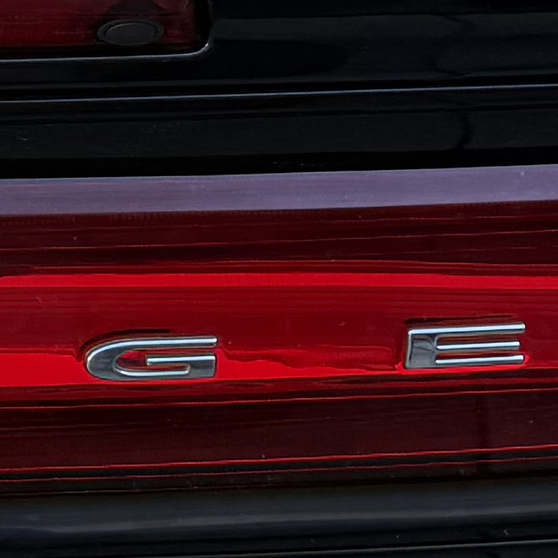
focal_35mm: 170
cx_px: -178
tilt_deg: -30.5
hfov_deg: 10.1
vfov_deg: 9.8
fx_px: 3100
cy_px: -439
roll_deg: -0.9
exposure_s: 1/289
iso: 64
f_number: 1.78
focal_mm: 6.76
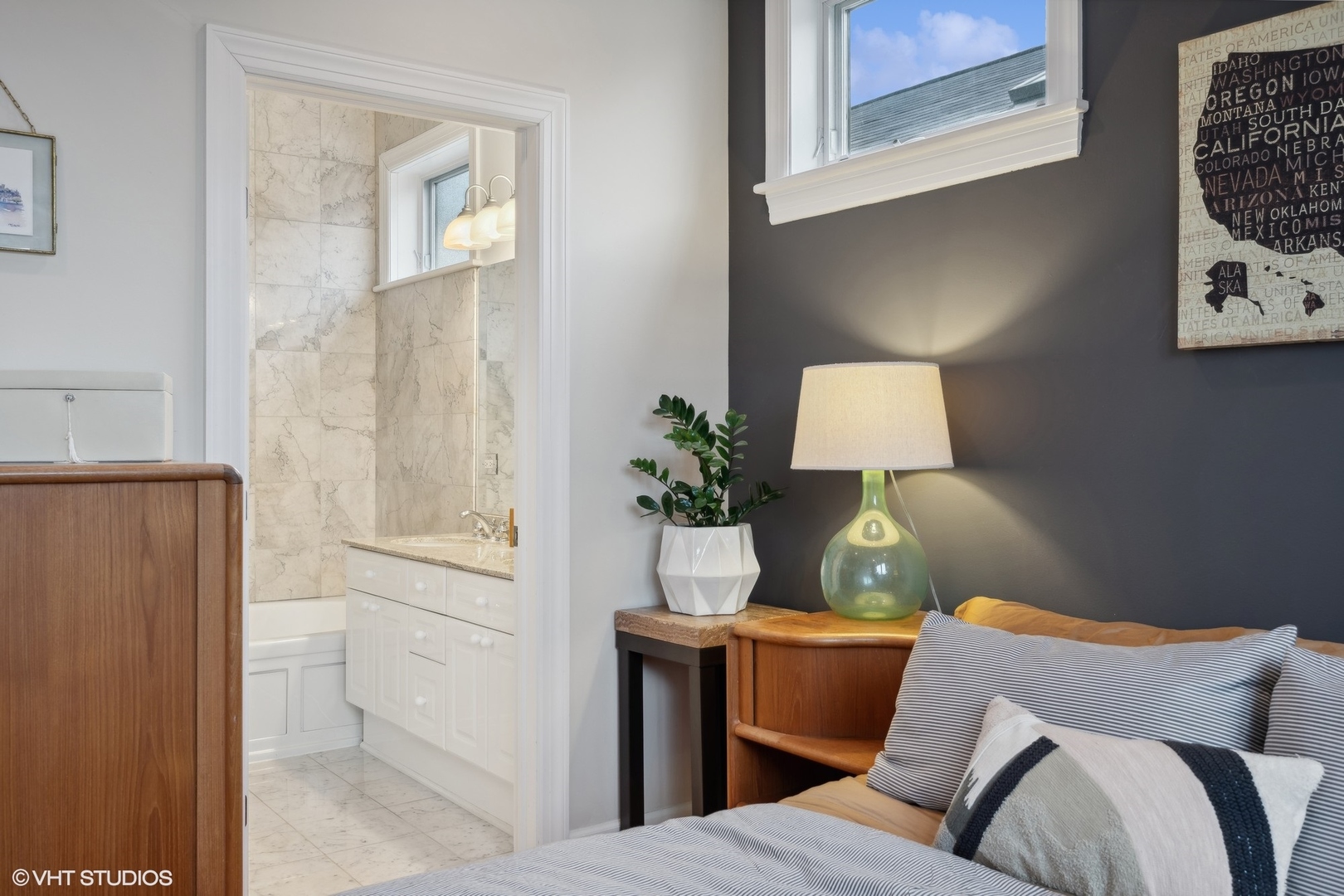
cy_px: 448
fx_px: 1120
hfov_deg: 61.9
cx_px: 672
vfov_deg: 43.6
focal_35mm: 30
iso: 200
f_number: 9.5
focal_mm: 30
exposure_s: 1/6
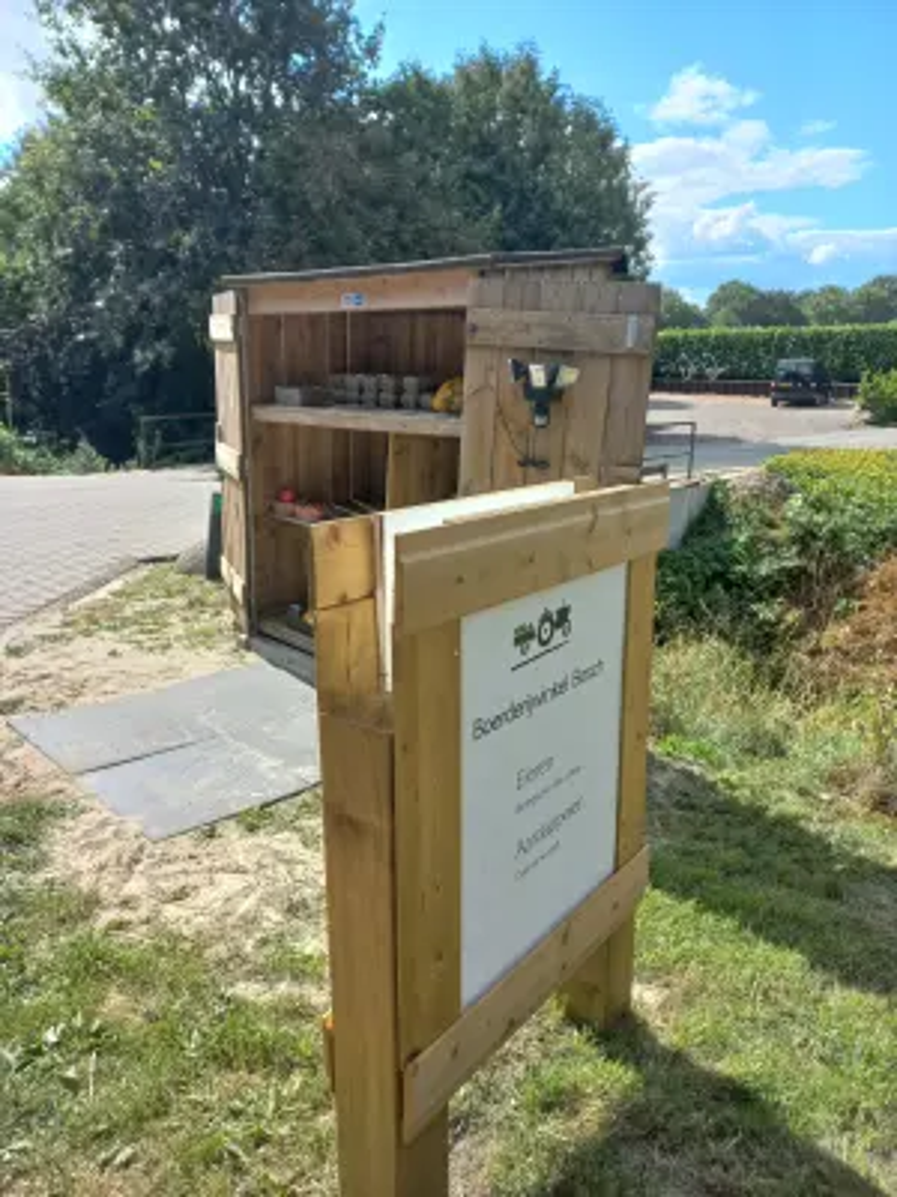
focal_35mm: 25
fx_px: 864
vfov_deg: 69.4
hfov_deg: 54.9
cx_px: 448
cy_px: 598
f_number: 1.8
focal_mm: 4.6
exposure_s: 1/328
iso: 25
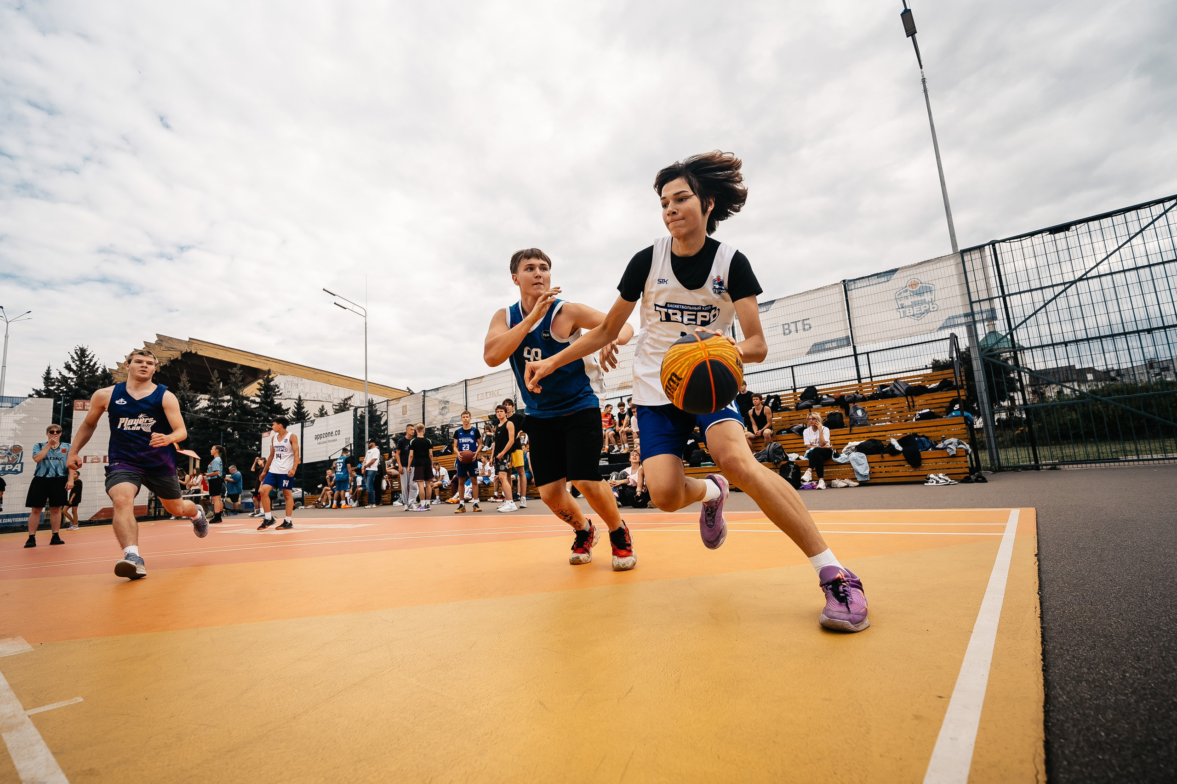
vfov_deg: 73.7
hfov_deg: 96.7
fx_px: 523
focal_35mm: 16
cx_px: 588
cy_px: 392
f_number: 3.2
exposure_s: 1/3200
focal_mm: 16
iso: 320
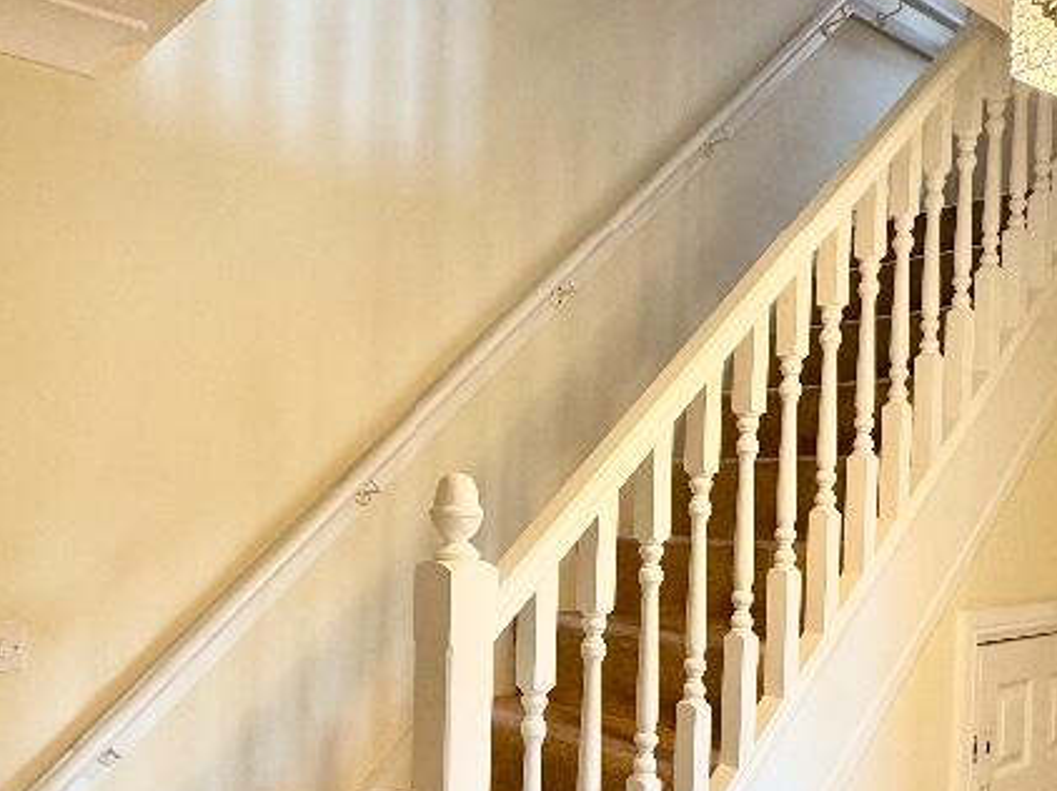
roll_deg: -0.7
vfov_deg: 41.1
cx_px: 396
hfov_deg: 53.4
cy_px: 541
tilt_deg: -1.6
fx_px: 1038
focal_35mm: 34
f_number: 2.2
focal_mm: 2.22
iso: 125
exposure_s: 1/100
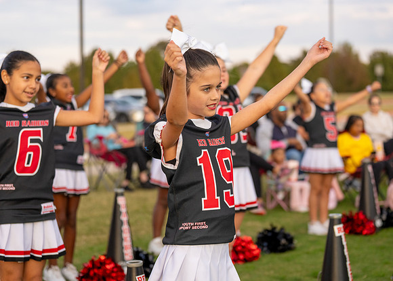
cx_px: 198
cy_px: 135
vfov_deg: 17.5
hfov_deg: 24.4
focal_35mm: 82
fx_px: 910
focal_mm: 70
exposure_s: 1/1600
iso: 1000
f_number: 2.8
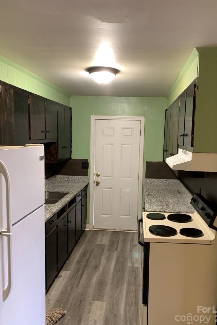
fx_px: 253
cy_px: 161
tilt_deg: -6.7
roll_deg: -0.7
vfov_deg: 65.5
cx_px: 119
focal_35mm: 28
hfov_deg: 46.3
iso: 320
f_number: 1.8
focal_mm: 4.25
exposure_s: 1/60
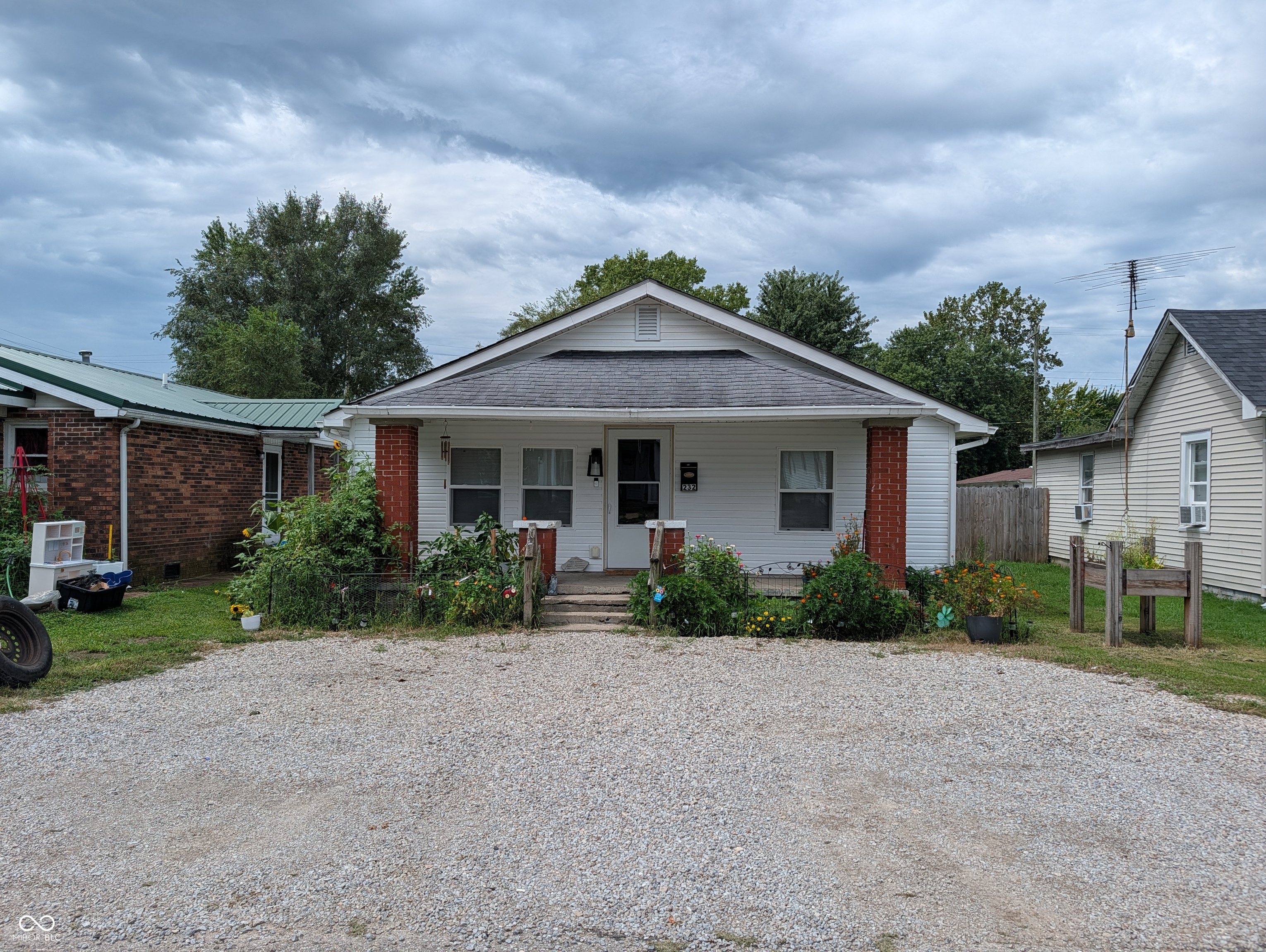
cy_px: 476
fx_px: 879
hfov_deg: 71.5
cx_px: 633
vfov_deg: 56.9
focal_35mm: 24
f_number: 1.68
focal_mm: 6.9
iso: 18
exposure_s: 1/1143
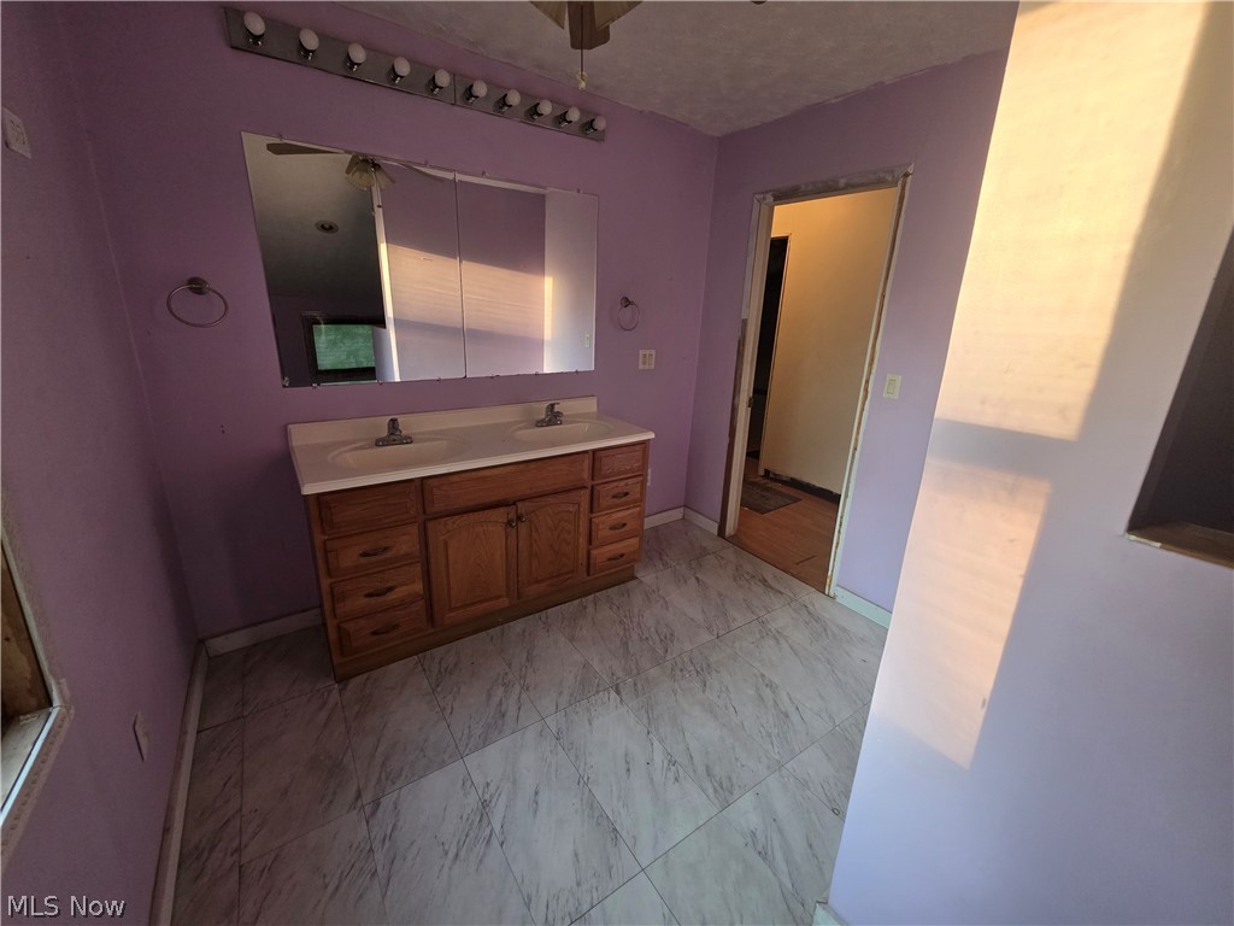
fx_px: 463
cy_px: 463
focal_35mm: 13
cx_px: 617
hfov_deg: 106.2
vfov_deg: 89.9
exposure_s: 1/120
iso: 250
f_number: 1.9
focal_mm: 2.2
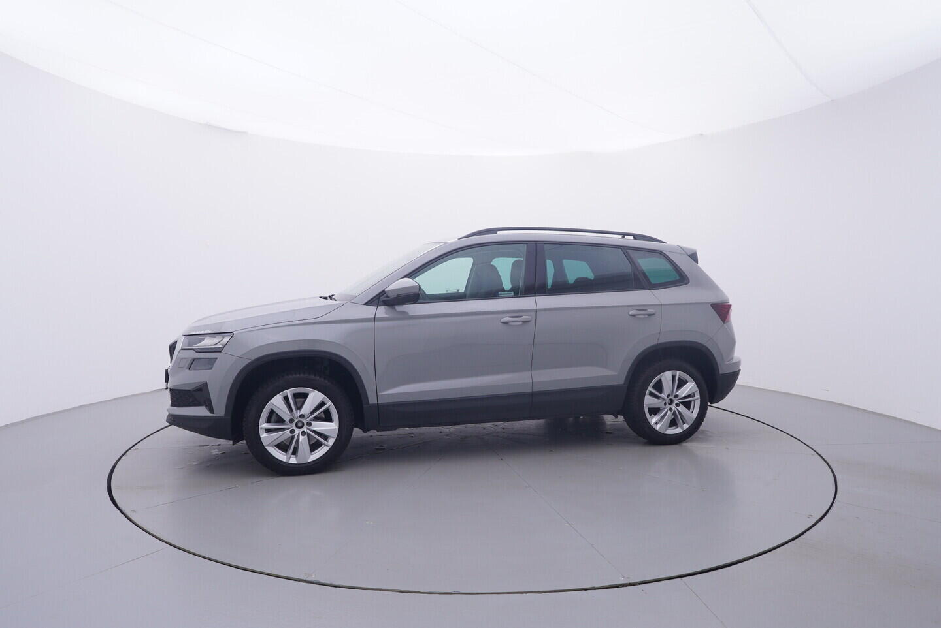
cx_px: 470
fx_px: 588
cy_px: 314
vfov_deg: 56.2
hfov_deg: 77.3
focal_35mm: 22
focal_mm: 15
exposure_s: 1/80
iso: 200
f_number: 5
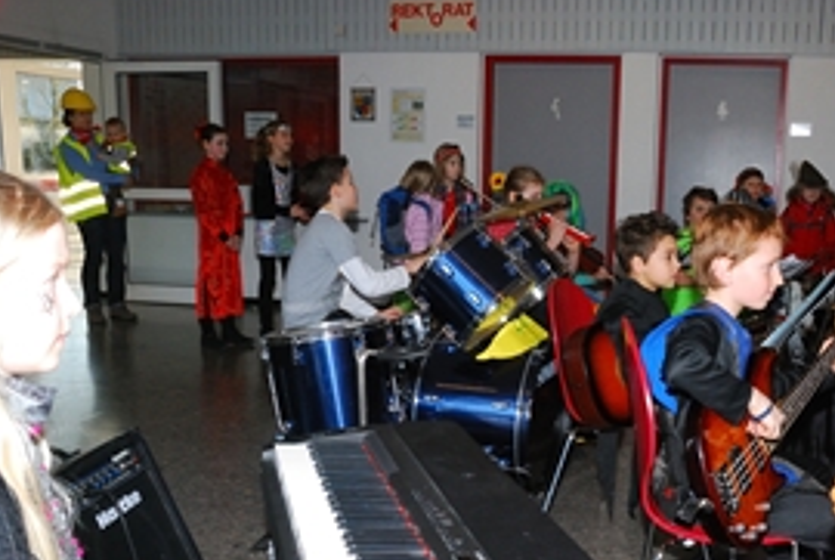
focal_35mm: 40
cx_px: 566
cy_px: 408
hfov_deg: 47.5
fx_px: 929
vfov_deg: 33.0
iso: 800
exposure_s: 1/200
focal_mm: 18
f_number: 9
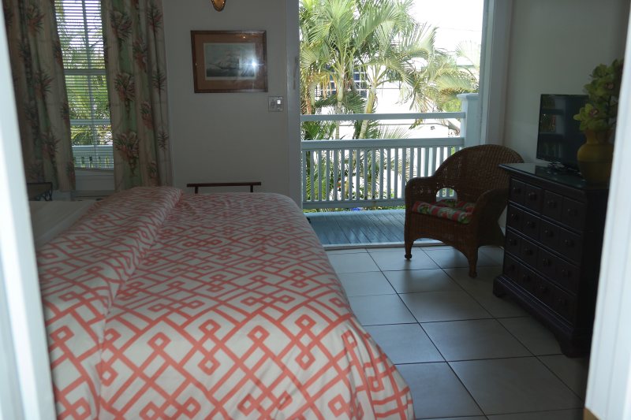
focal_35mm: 30
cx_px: 316
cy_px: 210
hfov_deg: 61.9
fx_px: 526
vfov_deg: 43.6
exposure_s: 1/100
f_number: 4
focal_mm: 20
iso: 100
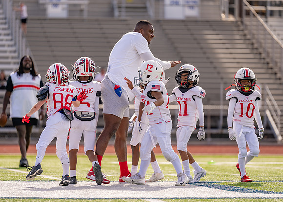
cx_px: 142
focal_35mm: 218
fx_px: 1754
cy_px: 101
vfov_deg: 6.6
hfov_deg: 9.2
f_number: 2.8
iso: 100
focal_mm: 200
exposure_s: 1/1600
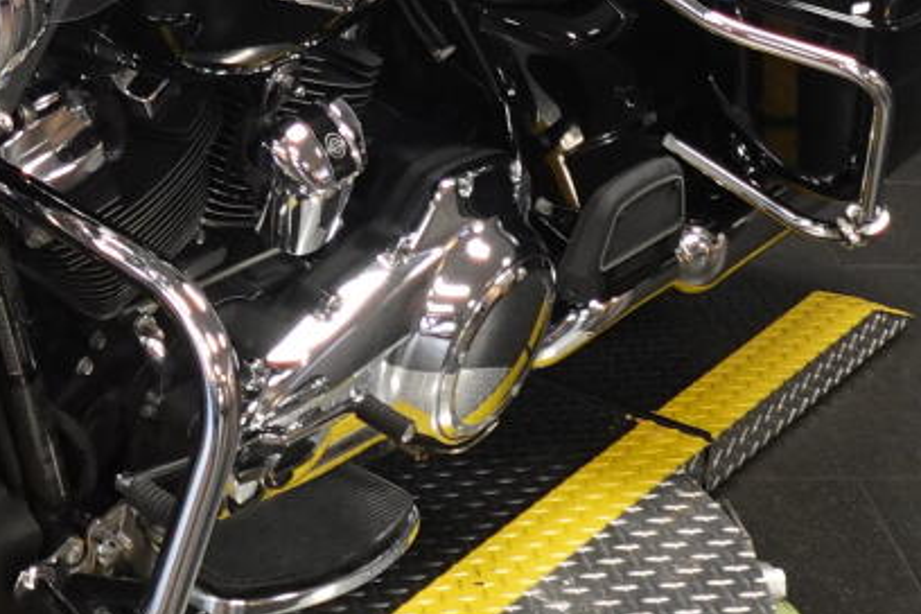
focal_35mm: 98
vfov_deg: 13.4
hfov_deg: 20.7
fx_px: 2507
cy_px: -234
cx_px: 260
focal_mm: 7.6
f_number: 2
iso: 500
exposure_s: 1/80
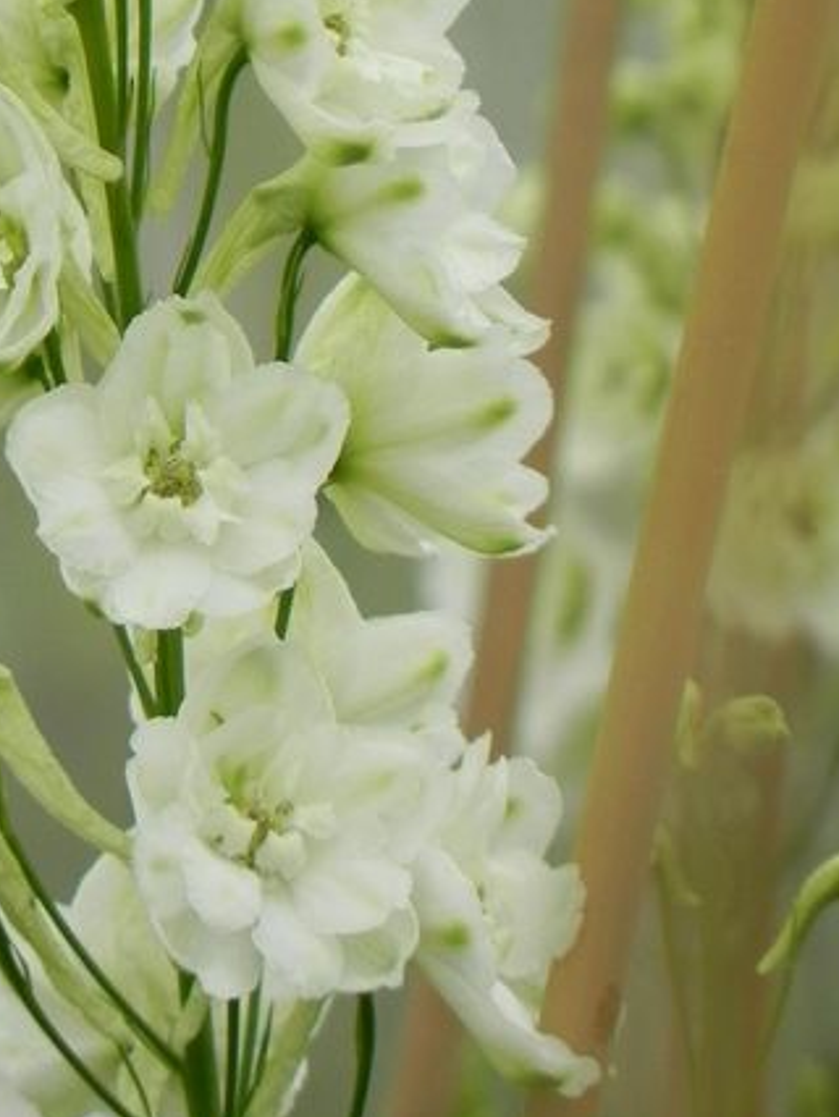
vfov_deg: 1.6
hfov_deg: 1.2
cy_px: 273
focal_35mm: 1273
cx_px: 157
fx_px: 41098
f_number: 5
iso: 160
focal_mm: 120
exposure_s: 1/200
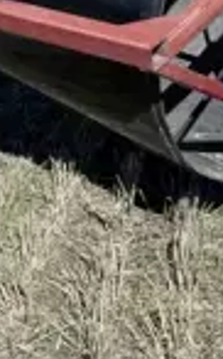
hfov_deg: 10.1
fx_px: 1179
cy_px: 74
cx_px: -213
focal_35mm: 121
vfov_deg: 17.1
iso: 32
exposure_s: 1/3257
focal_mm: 5.1
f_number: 1.6
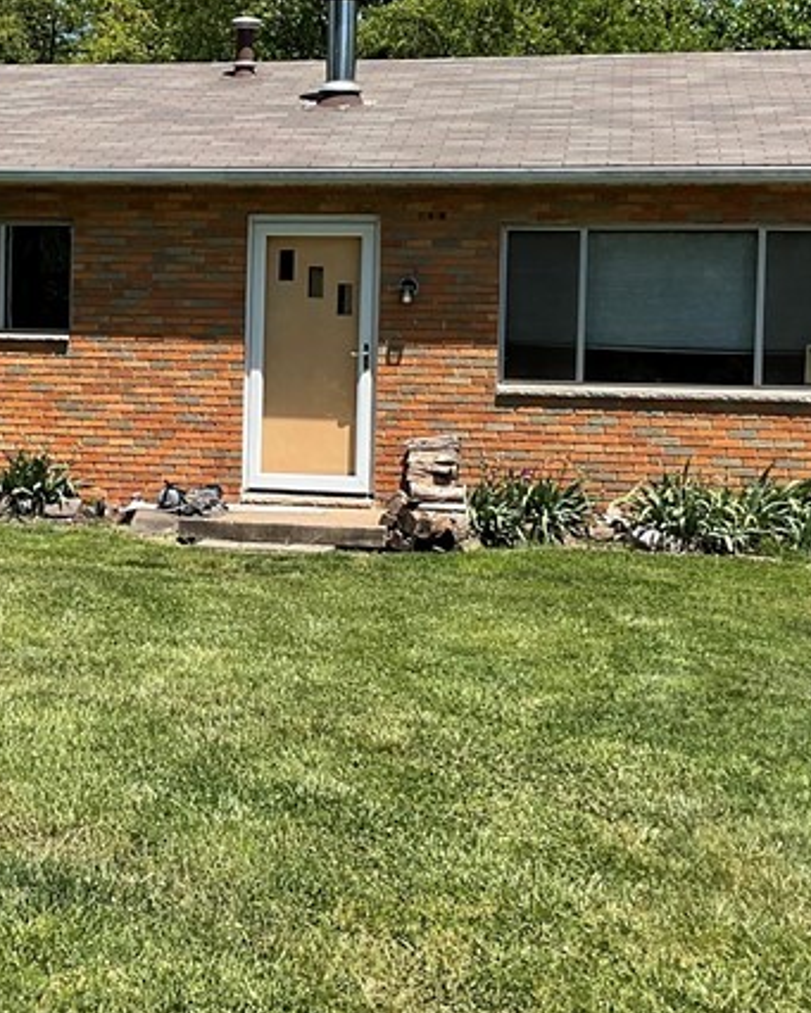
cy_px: 430
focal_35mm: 68
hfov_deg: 22.1
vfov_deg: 27.9
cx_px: 114
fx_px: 2039
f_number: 1.8
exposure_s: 1/1144
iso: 16
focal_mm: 3
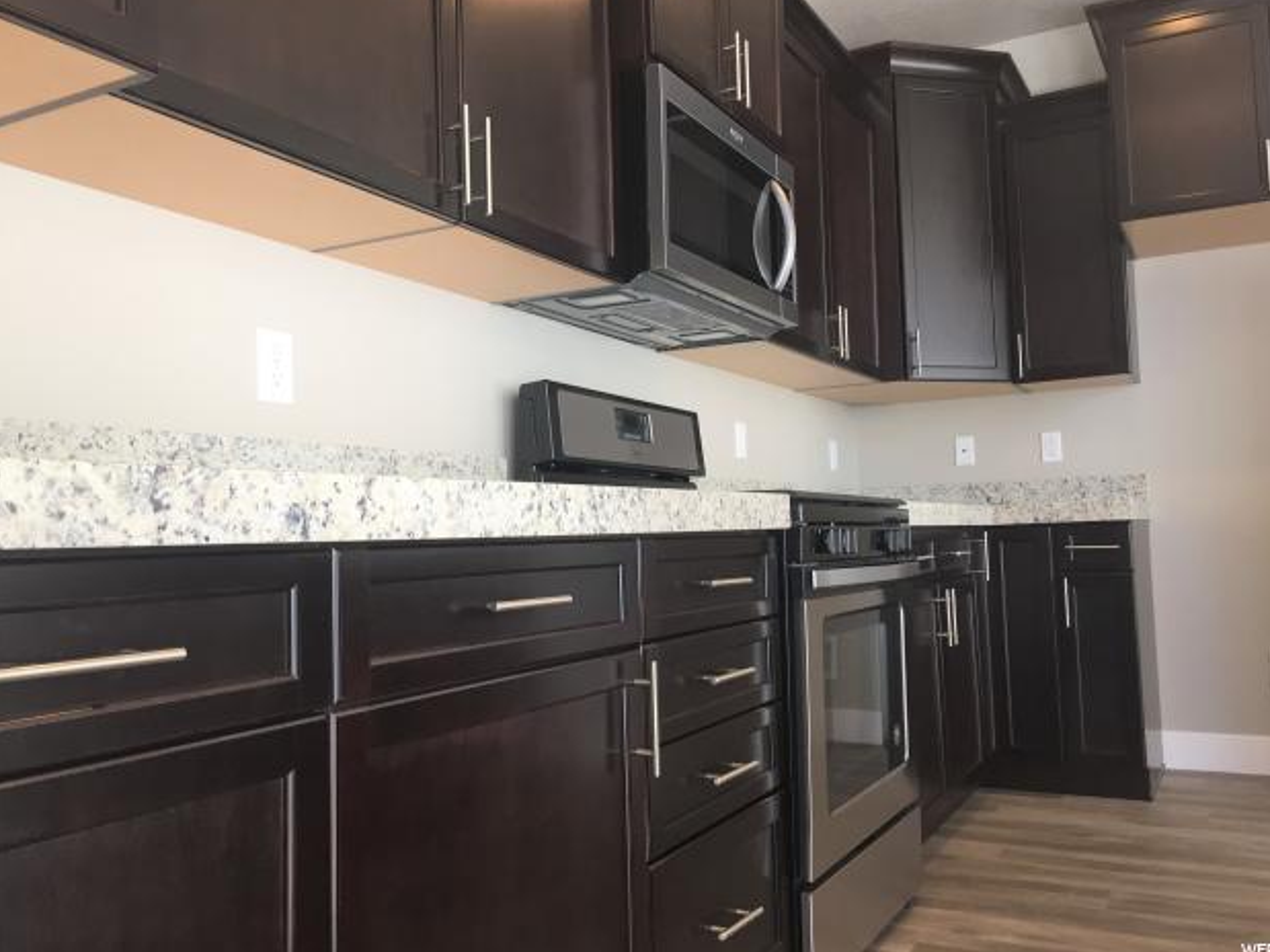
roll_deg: +0.7
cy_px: 466
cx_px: 650
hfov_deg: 60.0
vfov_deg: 46.8
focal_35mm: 30
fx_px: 1100
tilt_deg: +4.2
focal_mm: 4.15
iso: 32
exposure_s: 1/30
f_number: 2.2
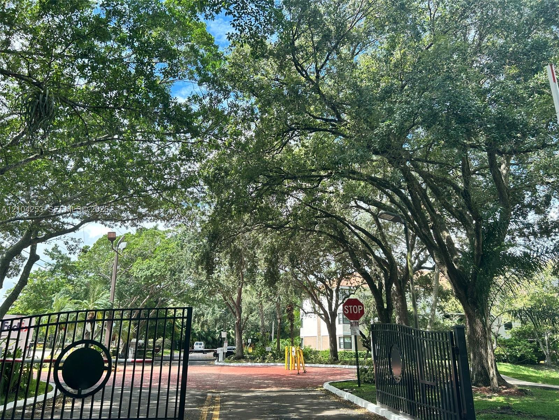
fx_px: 420
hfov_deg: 67.3
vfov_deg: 53.1
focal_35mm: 26
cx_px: 280
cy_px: 210
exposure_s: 1/692
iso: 50
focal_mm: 5.7
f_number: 1.5
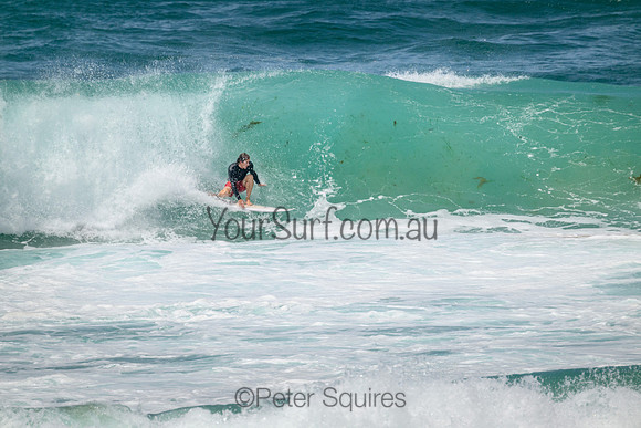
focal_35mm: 800
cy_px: 214
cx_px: 320
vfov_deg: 1.7
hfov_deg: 2.6
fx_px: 14247
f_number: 11
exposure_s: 1/2000
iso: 500
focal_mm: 800
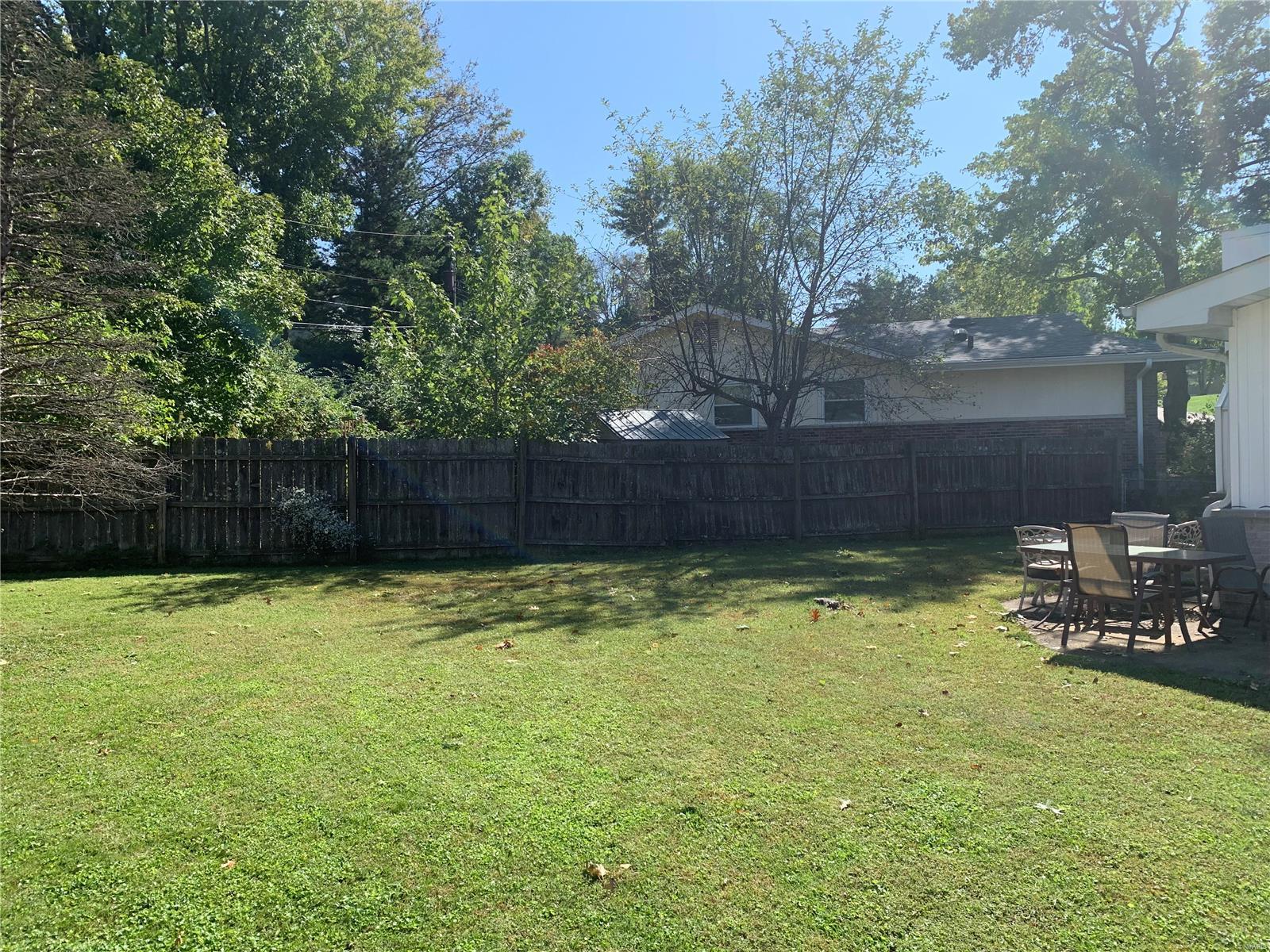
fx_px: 954
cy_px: 476
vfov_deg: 53.1
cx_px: 635
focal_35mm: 26
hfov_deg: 67.3
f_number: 1.8
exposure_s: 1/1235
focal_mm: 4.25
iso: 25
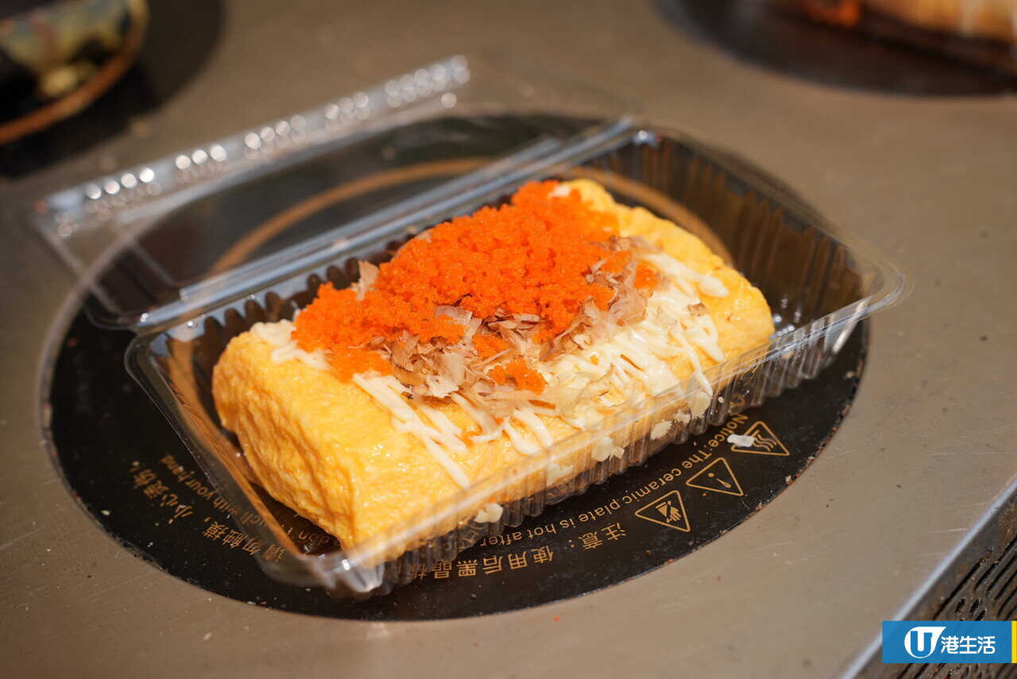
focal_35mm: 52
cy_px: 340
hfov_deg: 38.2
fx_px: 1470
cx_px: 508
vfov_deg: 26.0
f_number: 4
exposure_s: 1/1600
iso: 100
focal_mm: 52
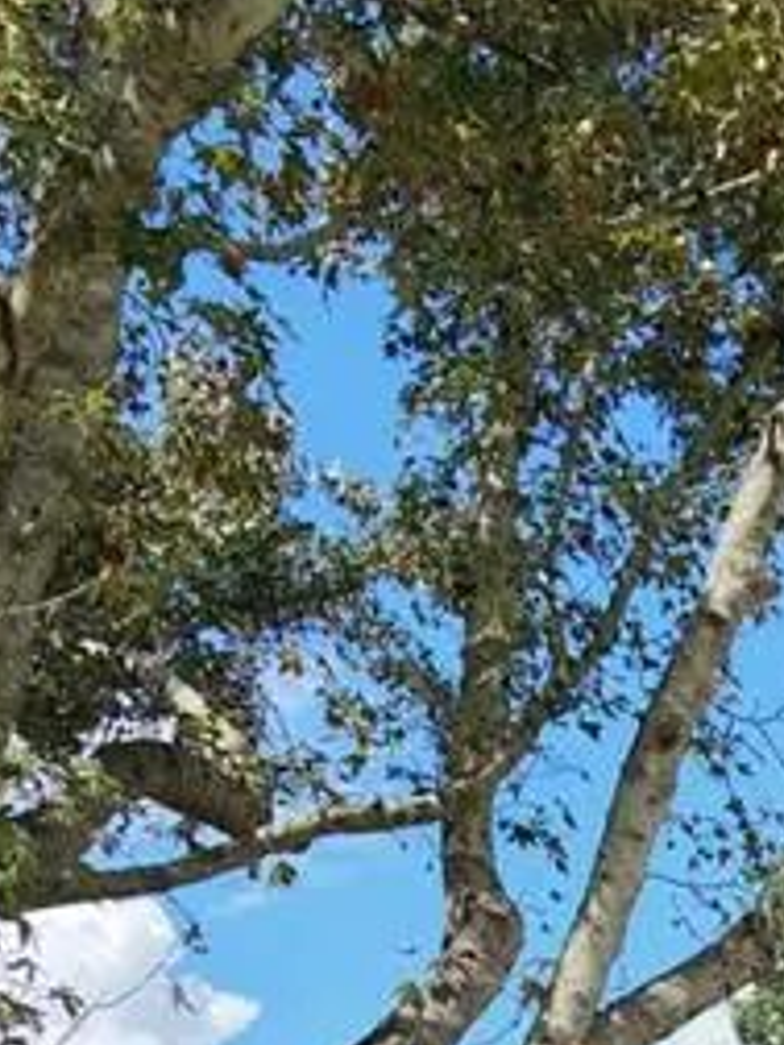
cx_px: 875
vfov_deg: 25.1
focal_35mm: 65
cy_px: 1418
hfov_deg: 21.4
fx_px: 1963
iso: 100
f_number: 2.2
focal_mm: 3.05
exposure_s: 1/500
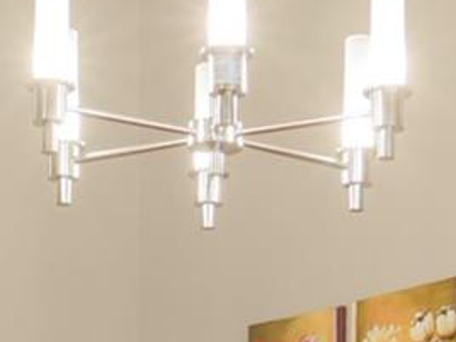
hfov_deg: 19.1
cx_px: 191
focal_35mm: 103
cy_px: 594
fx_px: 1357
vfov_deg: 13.1
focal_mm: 14
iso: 500
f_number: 11
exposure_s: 1/4
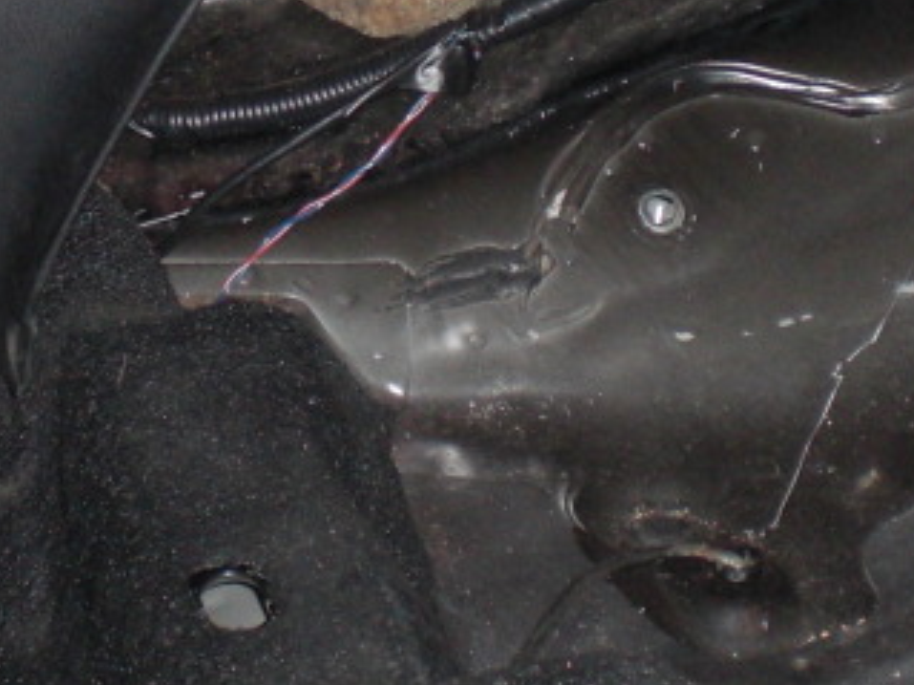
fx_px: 3220
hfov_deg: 16.2
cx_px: 493
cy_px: -63
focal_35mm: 122
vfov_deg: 12.0
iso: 200
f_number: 3.1
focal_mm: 6.3
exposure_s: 1/60
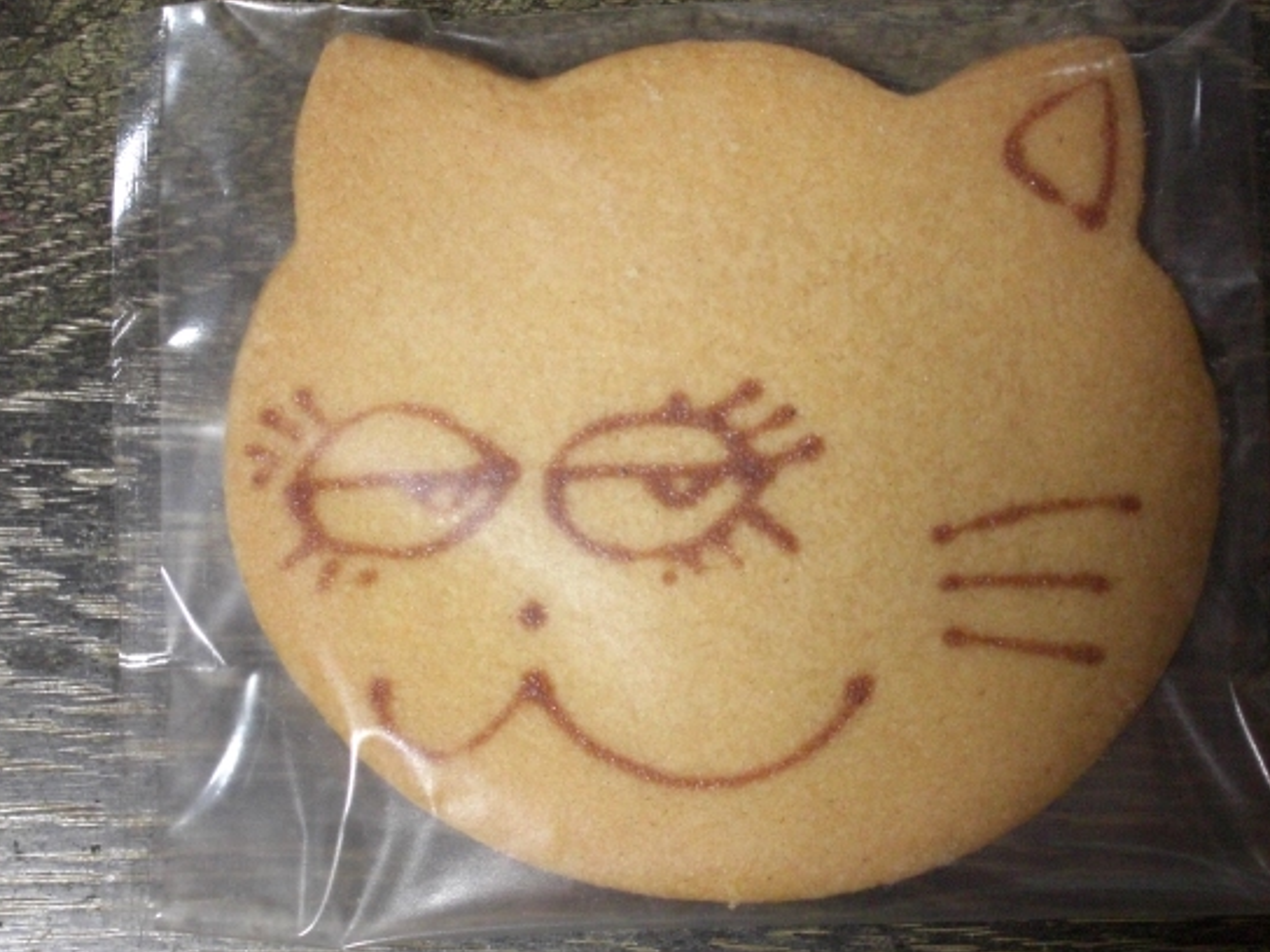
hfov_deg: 24.4
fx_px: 2935
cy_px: 450
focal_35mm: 80
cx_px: 679
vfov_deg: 18.4
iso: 800
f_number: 4
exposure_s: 1/25
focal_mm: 14.2
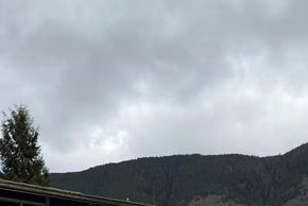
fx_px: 471
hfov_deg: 35.9
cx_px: 109
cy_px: 250
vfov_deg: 22.6
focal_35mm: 55
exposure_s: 1/3279
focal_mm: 6.76
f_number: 1.78
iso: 80
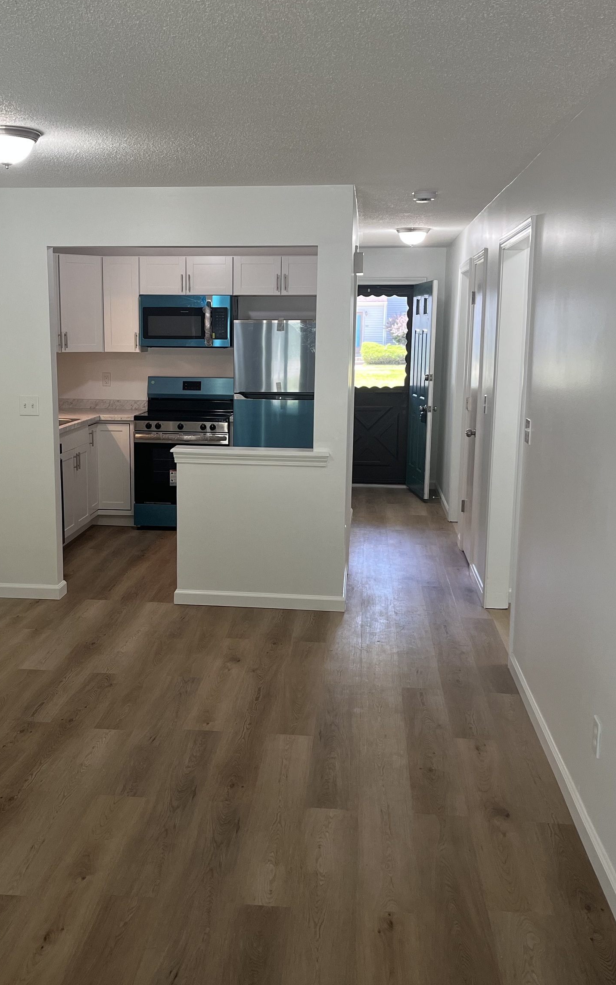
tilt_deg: -9.0
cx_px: 230
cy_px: 490
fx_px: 994
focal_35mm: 37
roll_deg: +0.3
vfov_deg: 52.7
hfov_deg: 34.3
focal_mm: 5.1
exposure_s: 1/120
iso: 125
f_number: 1.6
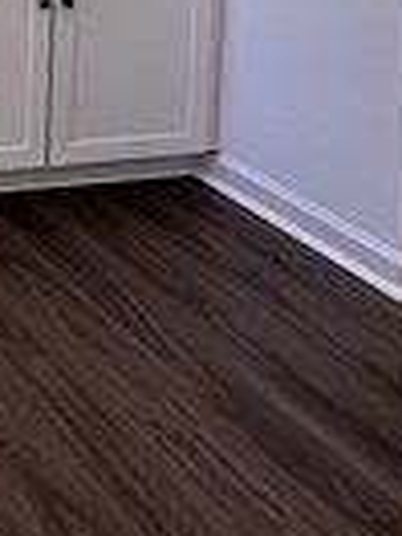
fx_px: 1099
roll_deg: -0.9
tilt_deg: -4.3
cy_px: -229
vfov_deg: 23.1
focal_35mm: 71
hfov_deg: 16.0
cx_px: -410
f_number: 2.2
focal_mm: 2.22
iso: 125
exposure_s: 1/120
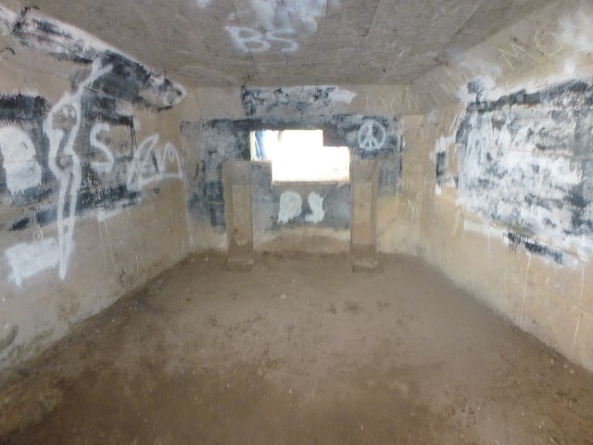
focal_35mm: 24
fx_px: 411
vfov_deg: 56.8
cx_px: 296
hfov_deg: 71.6
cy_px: 222
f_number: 3.3
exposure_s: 1/4
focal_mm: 4.3
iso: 200
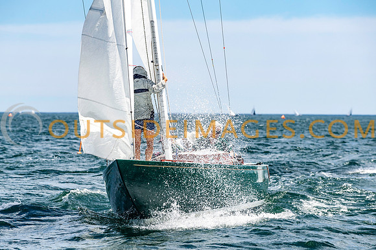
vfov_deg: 8.0
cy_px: 145
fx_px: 1792
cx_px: 174
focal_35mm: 172
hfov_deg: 12.0
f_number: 5.6
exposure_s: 1/2000
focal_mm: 145
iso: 320
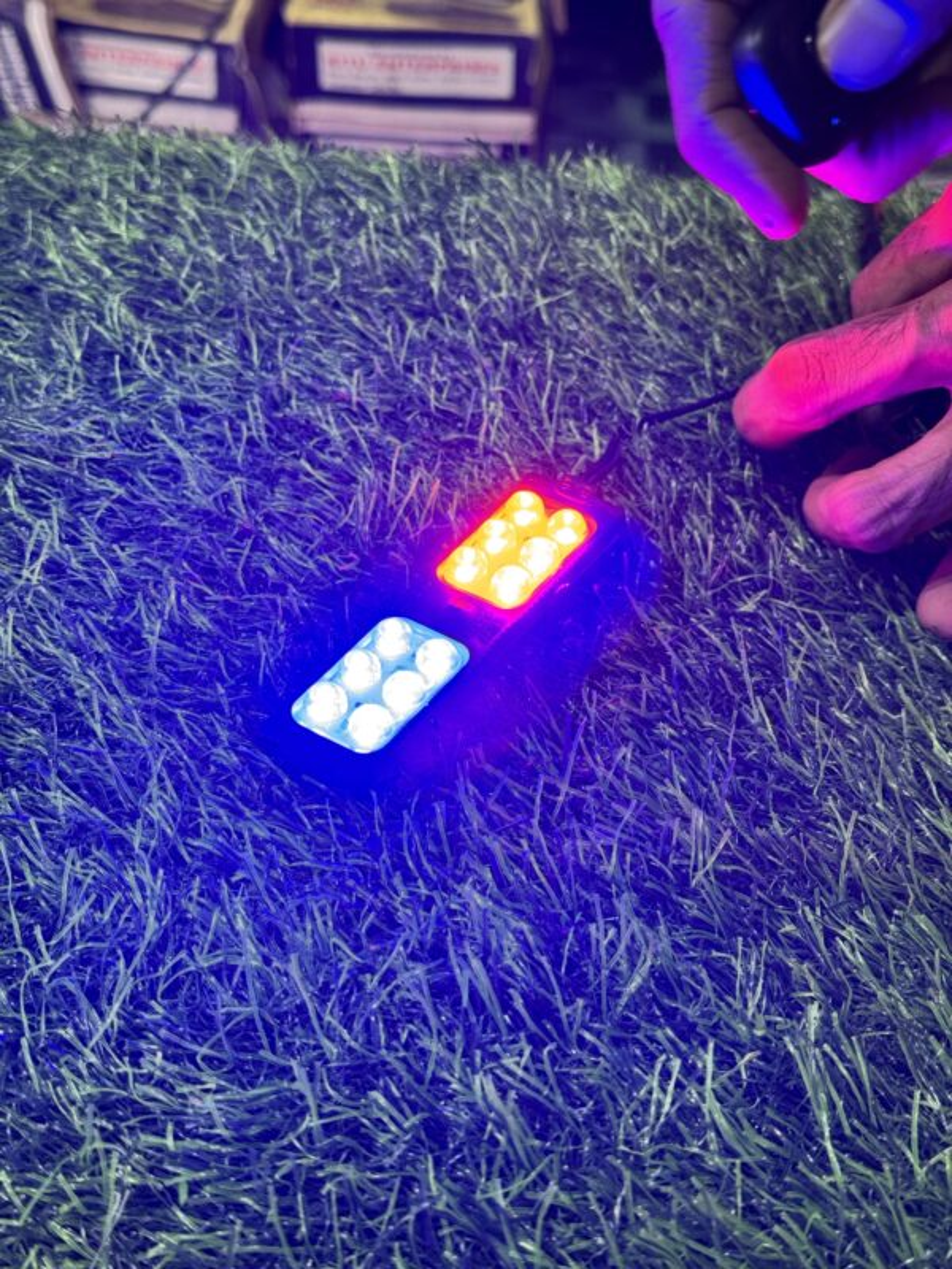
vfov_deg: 39.7
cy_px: 634
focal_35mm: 48
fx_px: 1760
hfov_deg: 30.3
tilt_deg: -42.6
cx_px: 476
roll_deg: -5.2
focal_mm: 6.76
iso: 125
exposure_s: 1/50
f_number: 1.78
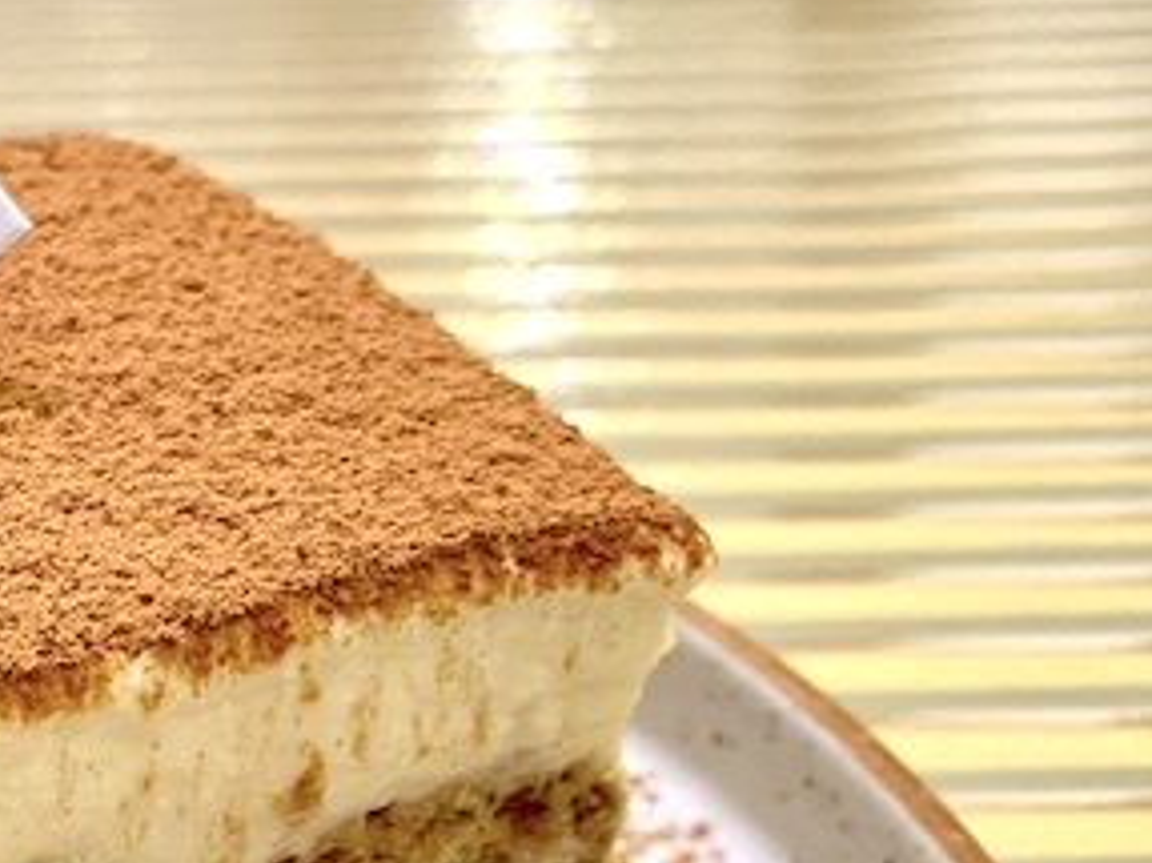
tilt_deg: -37.5
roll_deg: +3.7
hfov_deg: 24.9
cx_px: -341
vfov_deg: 20.6
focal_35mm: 68
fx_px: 2262
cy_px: 937
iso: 160
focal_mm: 4.25
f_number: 1.8
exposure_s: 1/60
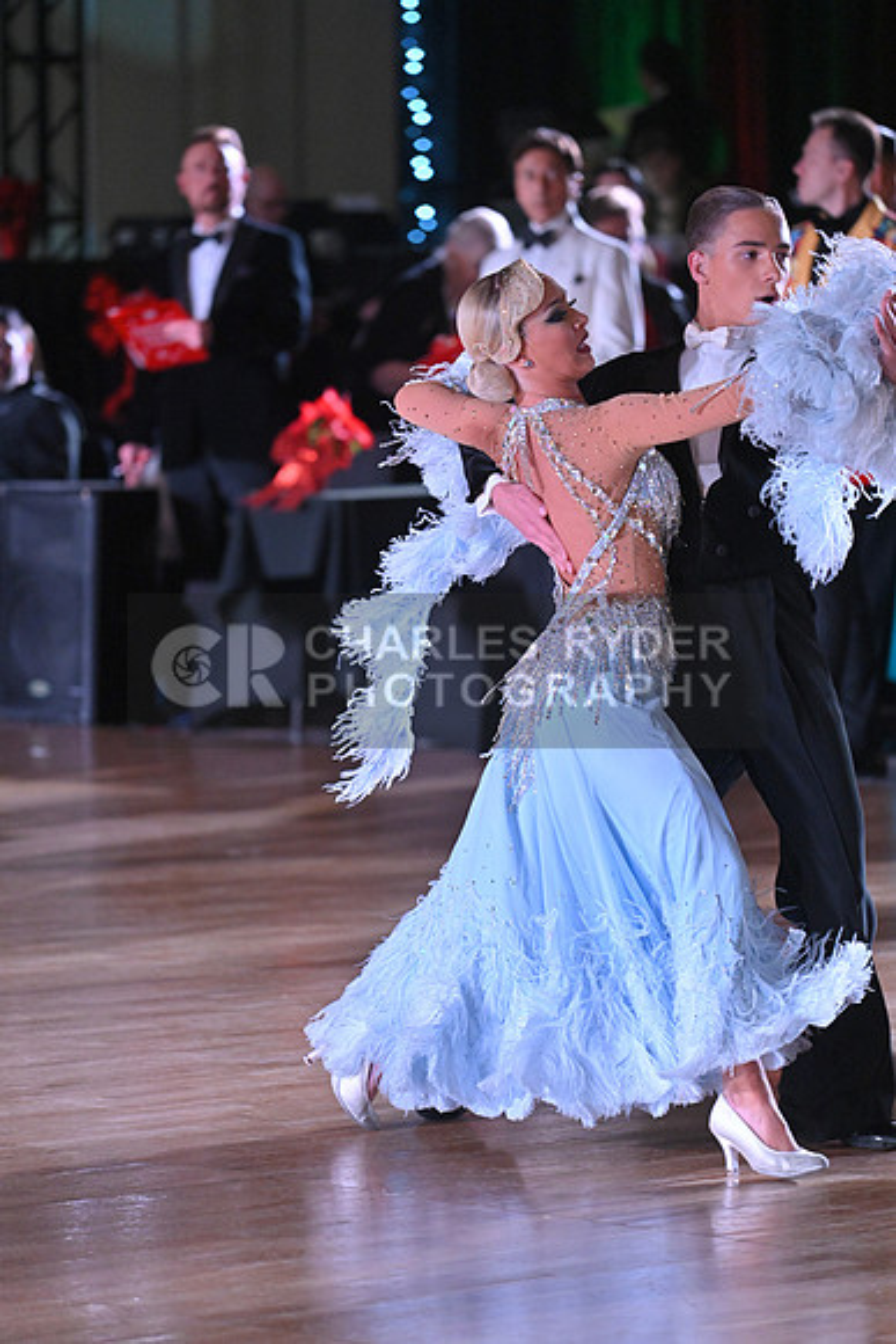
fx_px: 7462
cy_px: 672
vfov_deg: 10.3
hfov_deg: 6.9
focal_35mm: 200
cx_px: 448
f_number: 4
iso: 4000
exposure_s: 1/400
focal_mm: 200
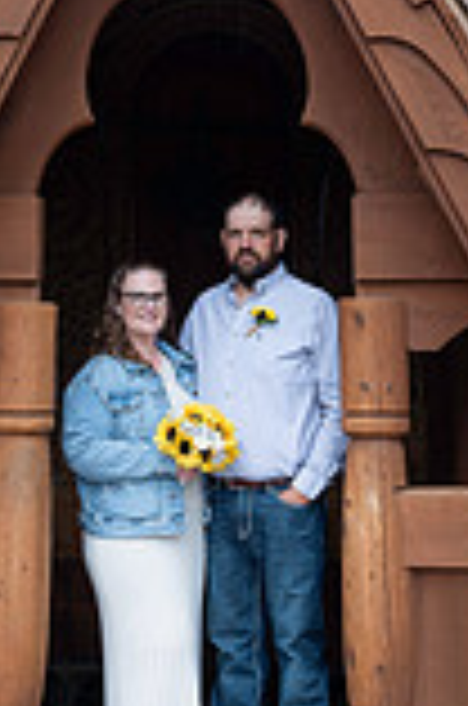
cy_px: 94
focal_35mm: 69
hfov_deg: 19.6
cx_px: 202
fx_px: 1351
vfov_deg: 28.4
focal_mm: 24
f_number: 5.6
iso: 160
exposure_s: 1/125
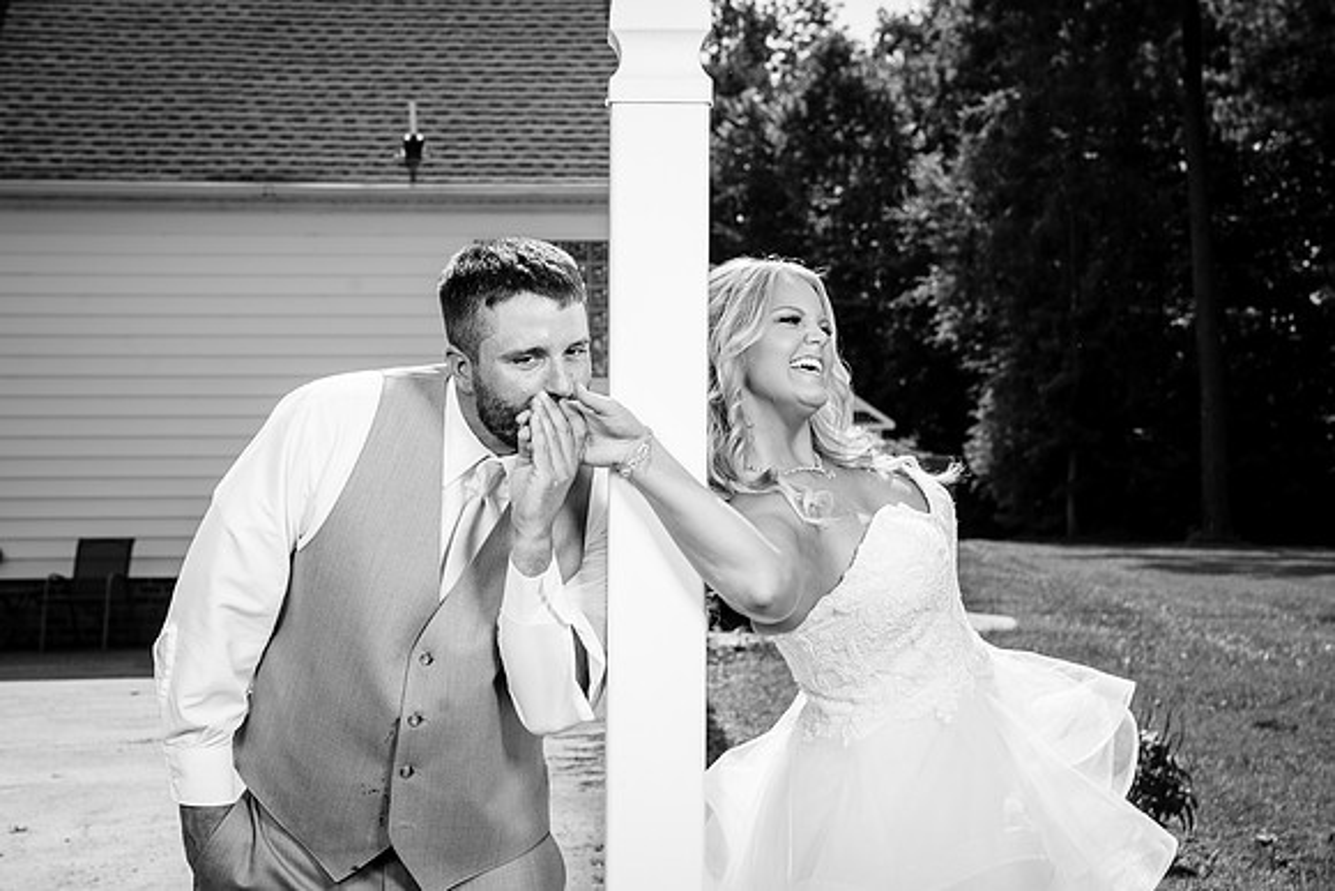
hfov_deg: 28.6
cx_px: 668
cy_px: 446
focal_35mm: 71
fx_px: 2619
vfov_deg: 19.3
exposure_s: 1/200
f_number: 8
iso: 100
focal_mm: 69
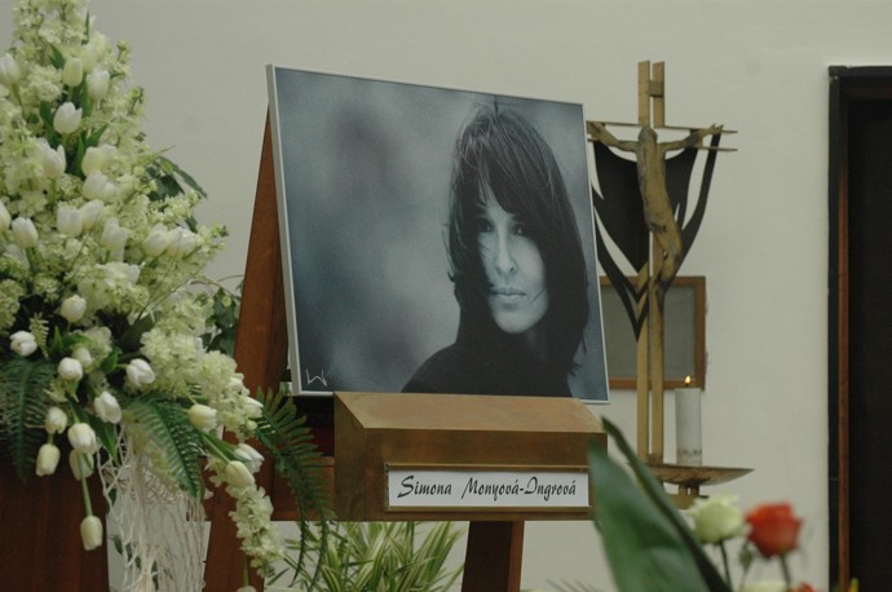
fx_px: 3711
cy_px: 296
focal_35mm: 150
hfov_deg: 13.7
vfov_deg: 9.1
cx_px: 446
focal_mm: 100
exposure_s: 1/800
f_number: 4.8
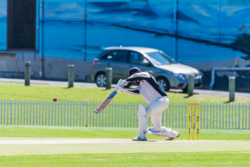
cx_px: 131
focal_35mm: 631
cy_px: 88
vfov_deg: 2.2
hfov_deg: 3.3
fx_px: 4380
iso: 400
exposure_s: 1/1600
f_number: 6.3
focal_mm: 600
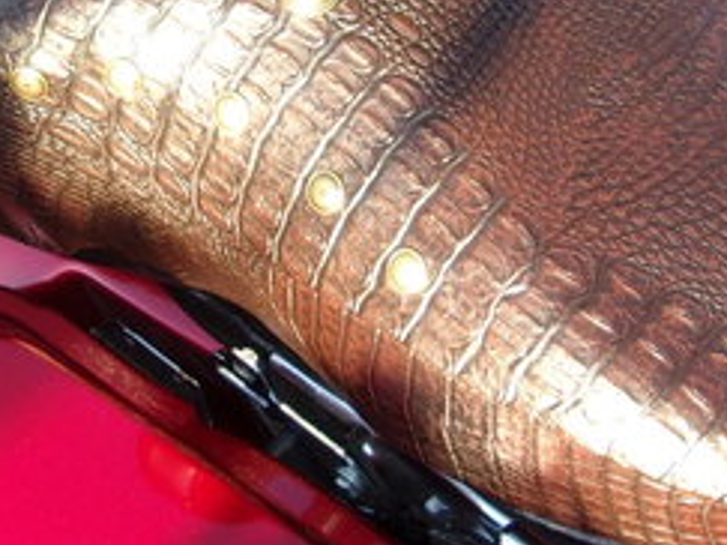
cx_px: 326
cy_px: 90
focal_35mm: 89
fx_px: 1868
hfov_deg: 22.0
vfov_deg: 16.4
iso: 80
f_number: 3
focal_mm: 4.9
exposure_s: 1/120
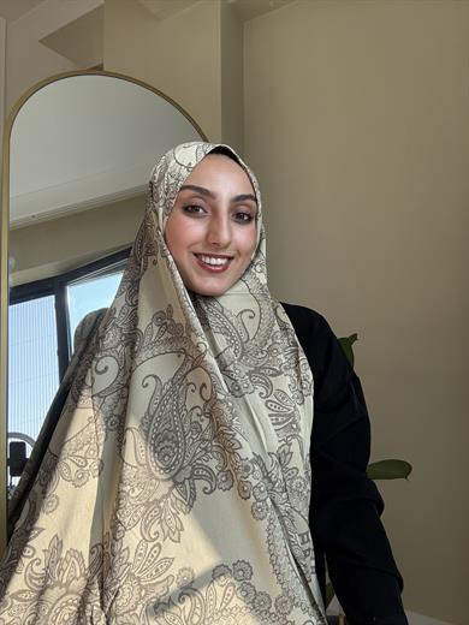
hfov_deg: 58.9
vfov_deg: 73.9
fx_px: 415
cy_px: 312
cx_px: 234
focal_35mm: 23
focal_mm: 2.69
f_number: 1.9
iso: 40
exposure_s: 1/288
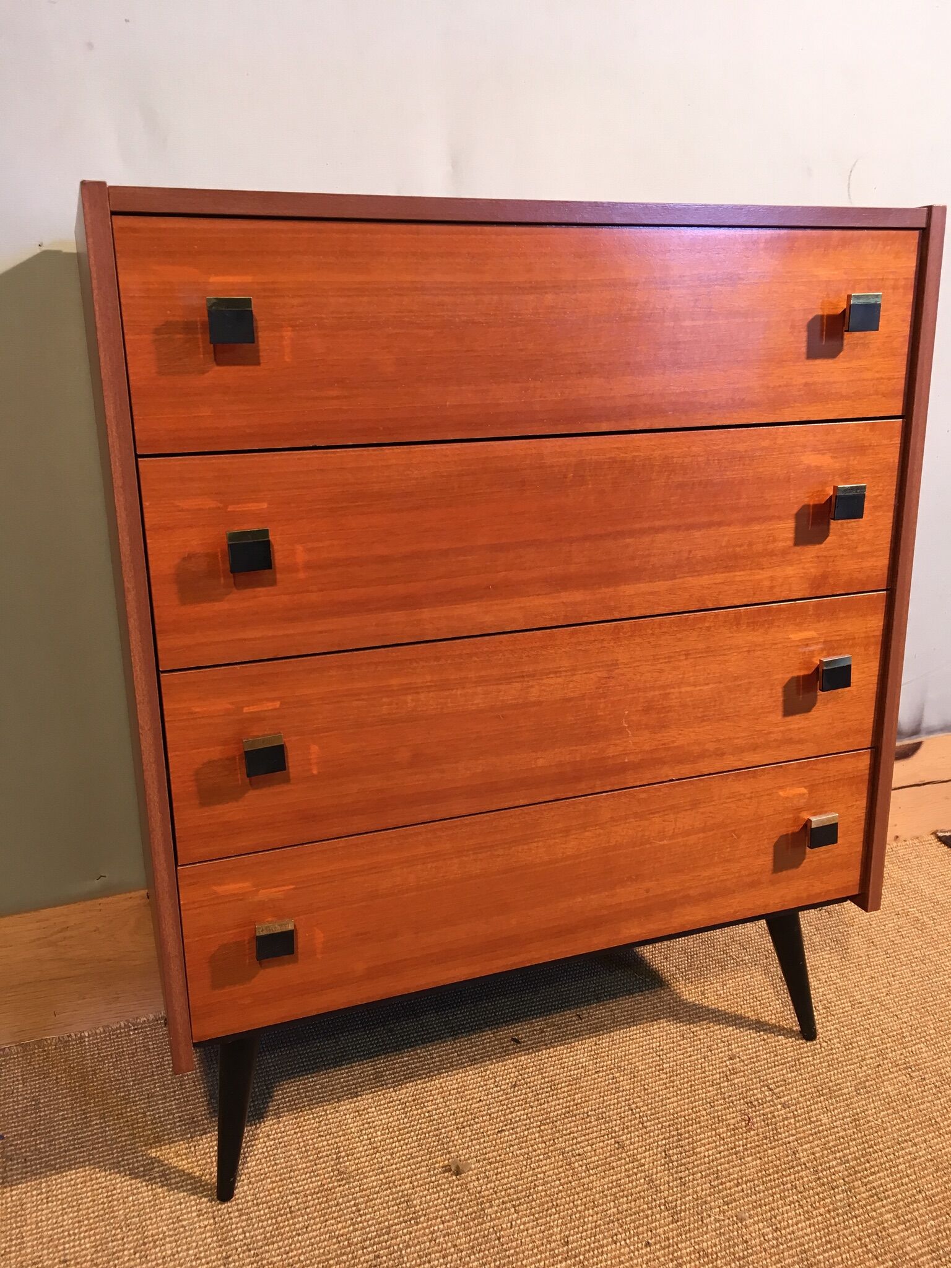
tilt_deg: -15.9
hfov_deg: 48.2
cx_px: 476
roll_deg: +2.1
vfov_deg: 61.7
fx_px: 1062
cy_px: 634
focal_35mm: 29
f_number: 2.2
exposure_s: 1/33
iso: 64
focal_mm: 4.15
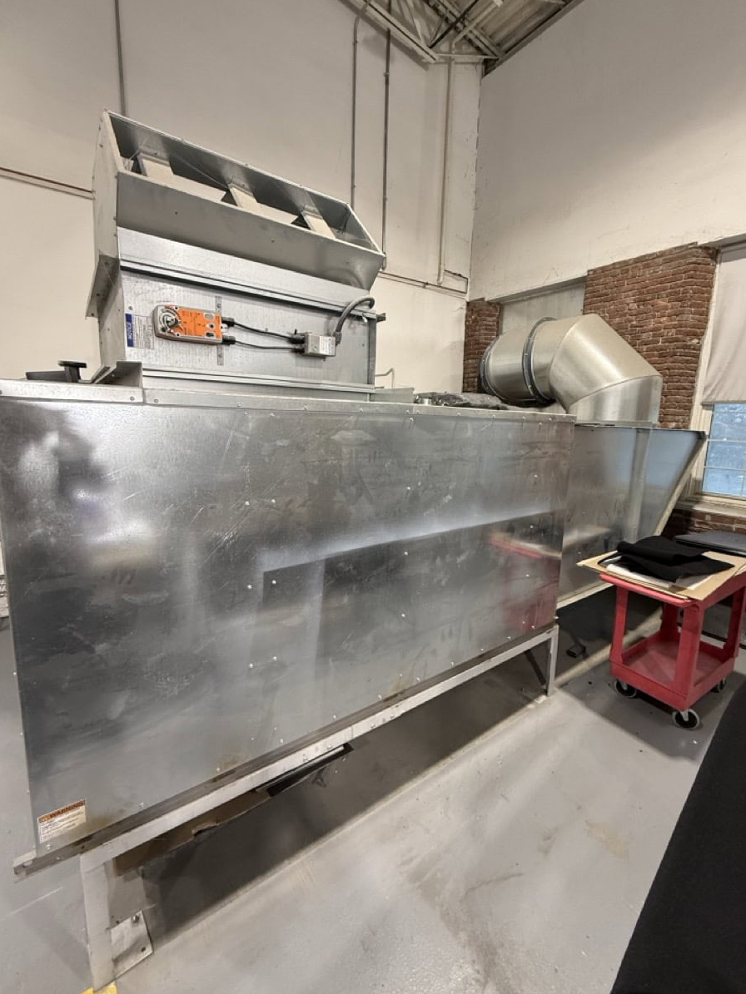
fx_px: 431
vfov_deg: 98.2
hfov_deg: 81.7
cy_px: 489
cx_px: 390
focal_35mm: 15
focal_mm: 2.2
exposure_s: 1/120
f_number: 2.2
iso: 320
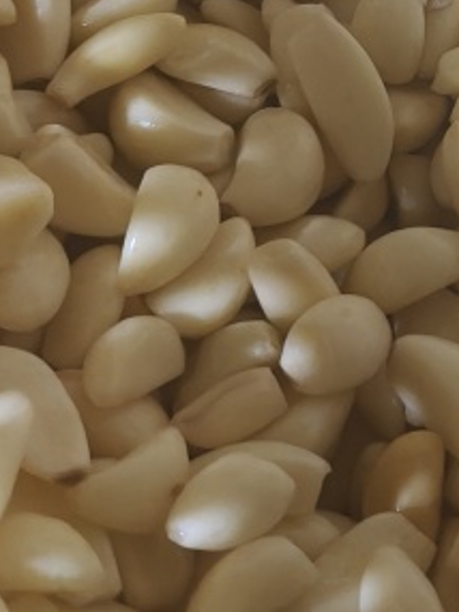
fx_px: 1519
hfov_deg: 15.9
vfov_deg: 22.1
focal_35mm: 86
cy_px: 40
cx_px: 665
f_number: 1.6
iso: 1250
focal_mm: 6.06
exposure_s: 1/100
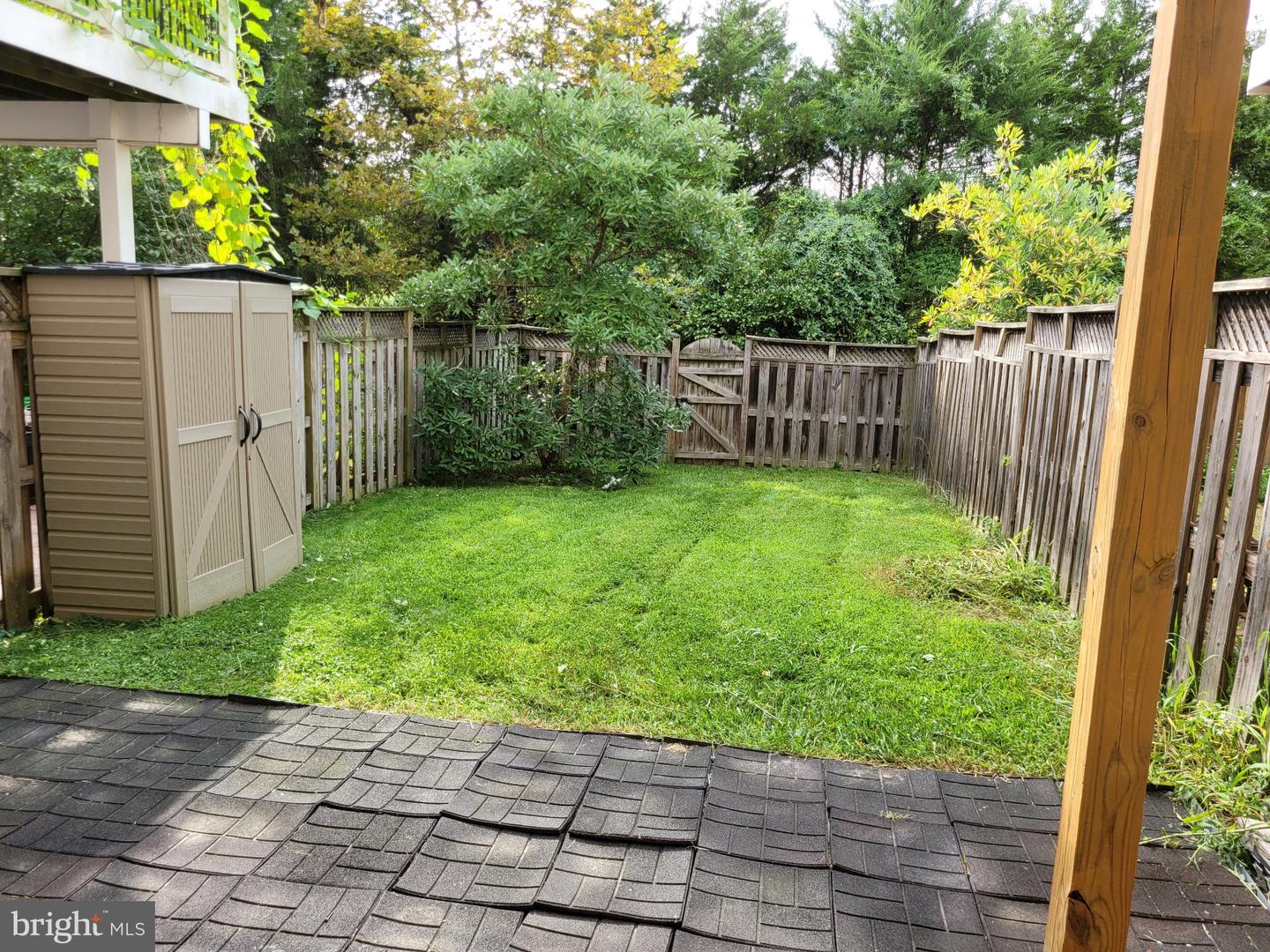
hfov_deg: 67.3
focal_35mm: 26
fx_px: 954
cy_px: 476
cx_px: 635
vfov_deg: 53.1
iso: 40
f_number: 1.8
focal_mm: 5.4
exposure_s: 1/279
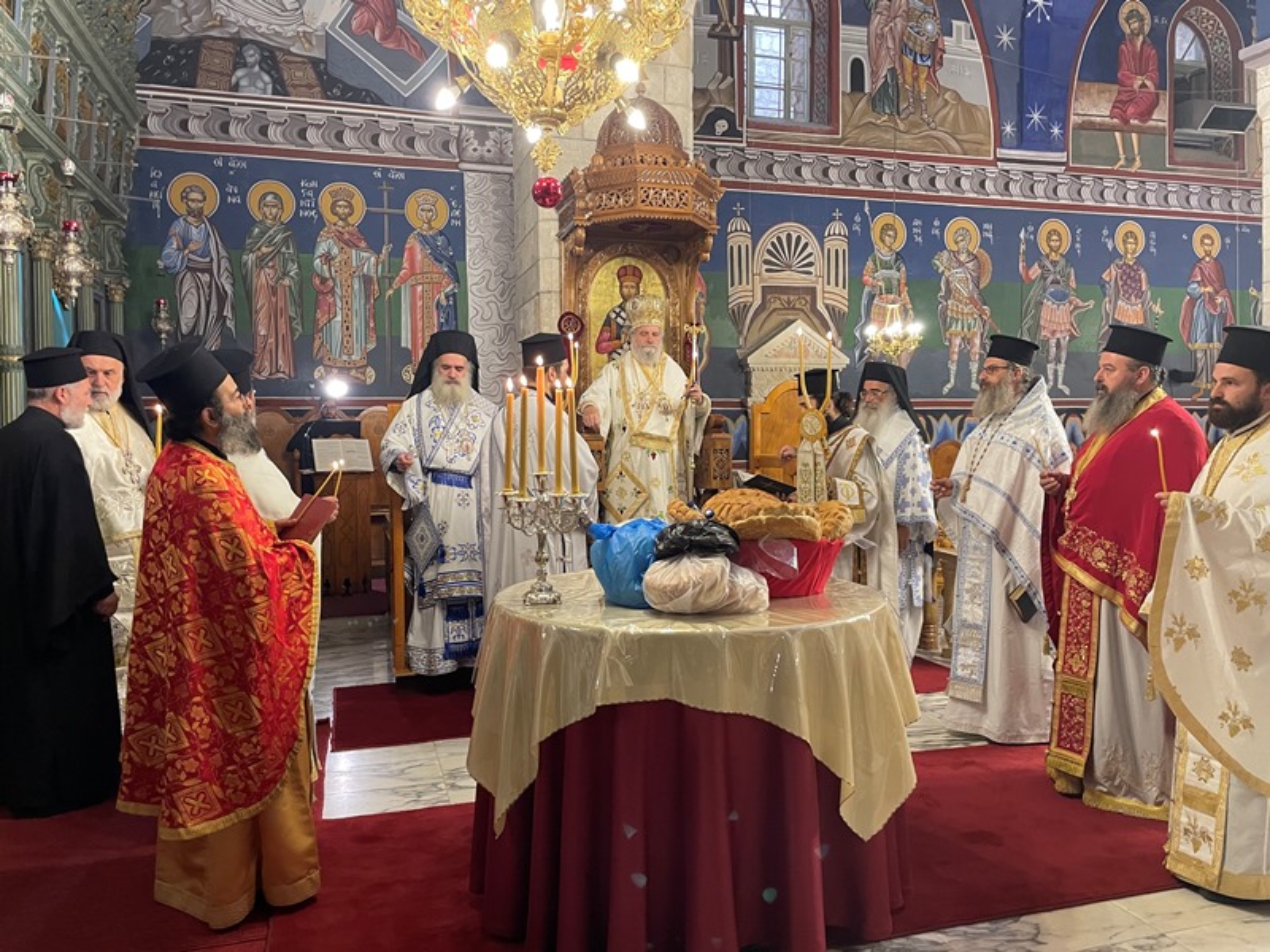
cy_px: 476
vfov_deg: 53.1
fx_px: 954
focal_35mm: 26
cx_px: 635
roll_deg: +1.7
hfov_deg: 67.3
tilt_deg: -1.5
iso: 250
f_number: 1.6
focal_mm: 4.2
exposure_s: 1/50
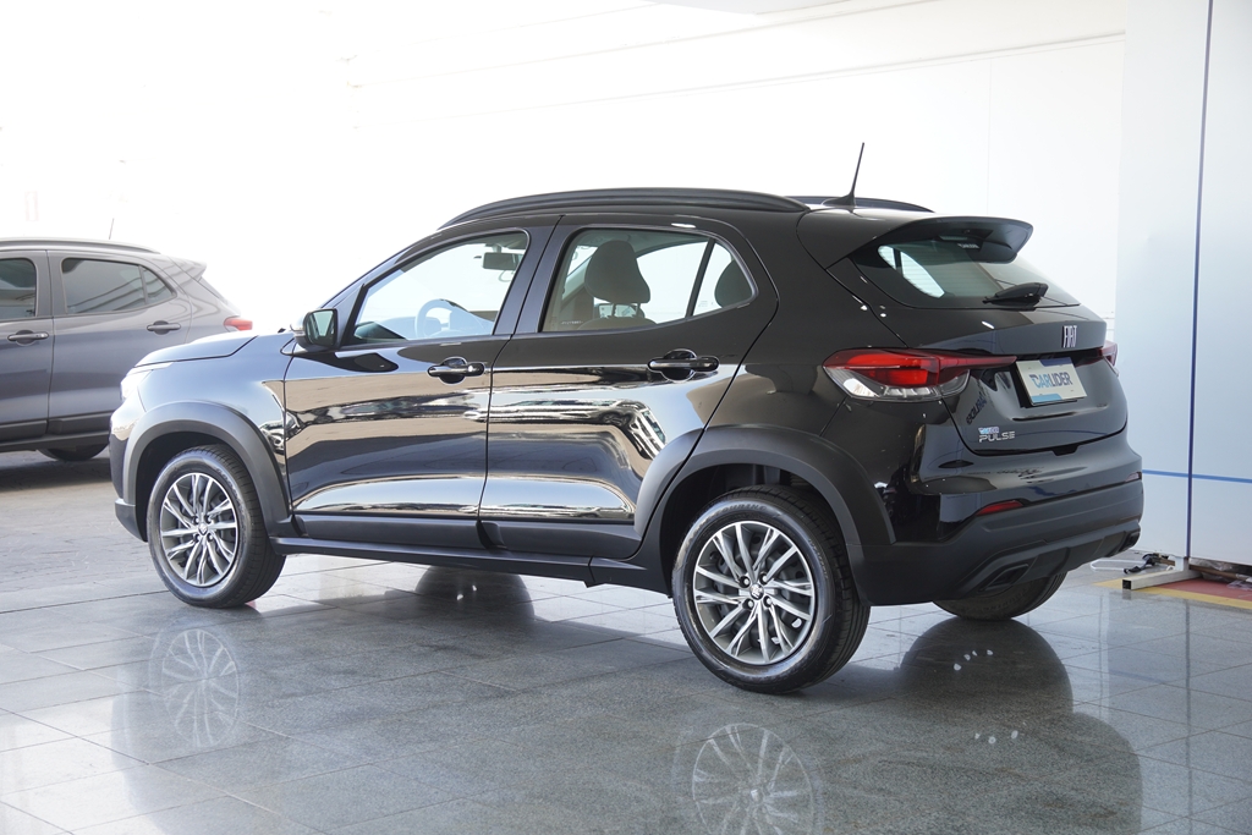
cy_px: 418
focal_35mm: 51
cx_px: 626
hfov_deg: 38.9
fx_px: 1774
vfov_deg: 26.5
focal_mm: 34
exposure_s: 1/80
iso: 200
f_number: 3.2
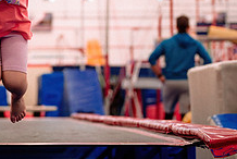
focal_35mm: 211
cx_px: 32
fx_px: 1391
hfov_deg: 9.7
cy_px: 58
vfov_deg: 6.5
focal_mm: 70
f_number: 2.8
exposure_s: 1/400
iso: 1600
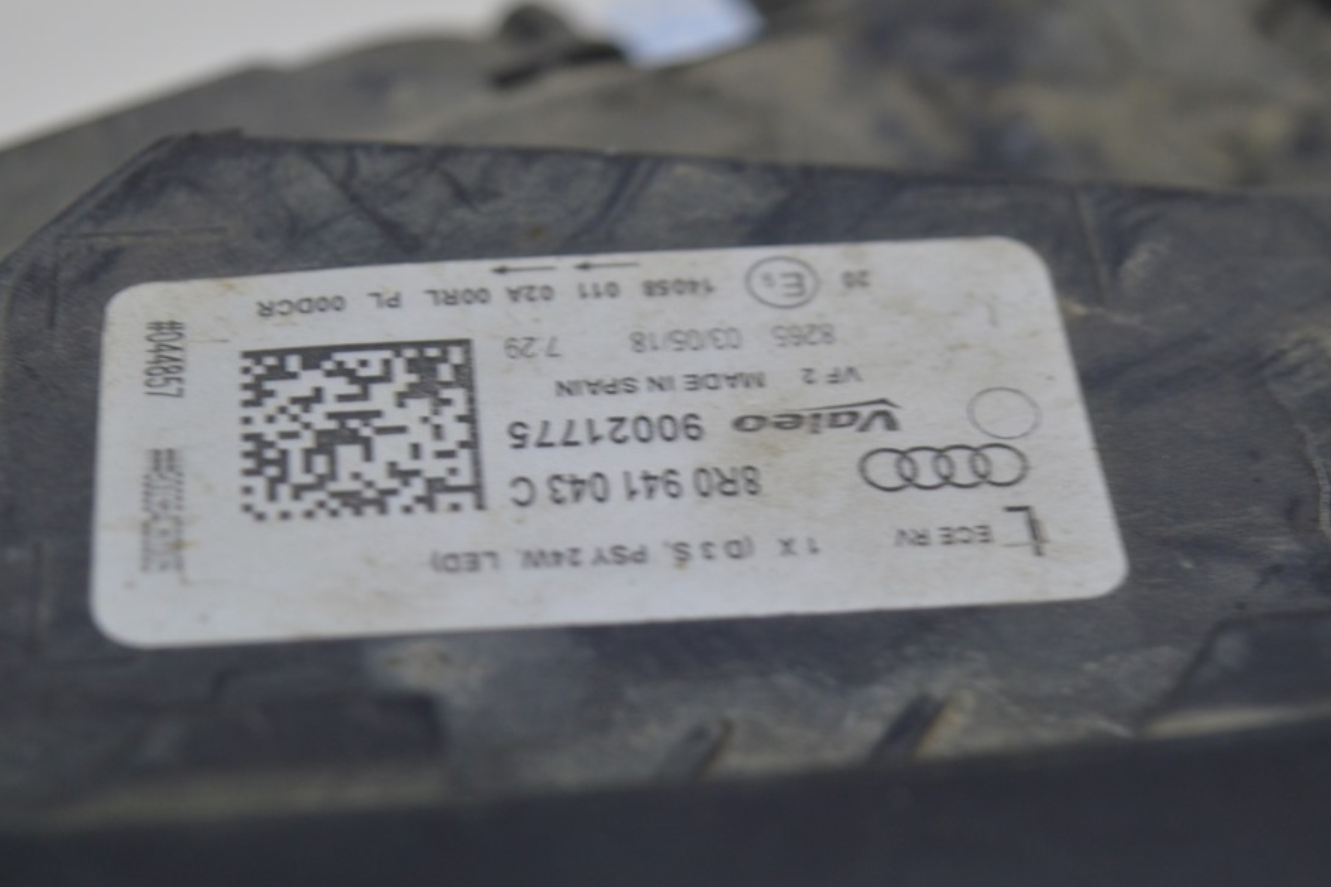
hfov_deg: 24.5
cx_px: 622
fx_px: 3068
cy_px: 449
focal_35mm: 83
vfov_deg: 16.5
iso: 400
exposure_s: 1/30
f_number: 5.6
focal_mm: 48
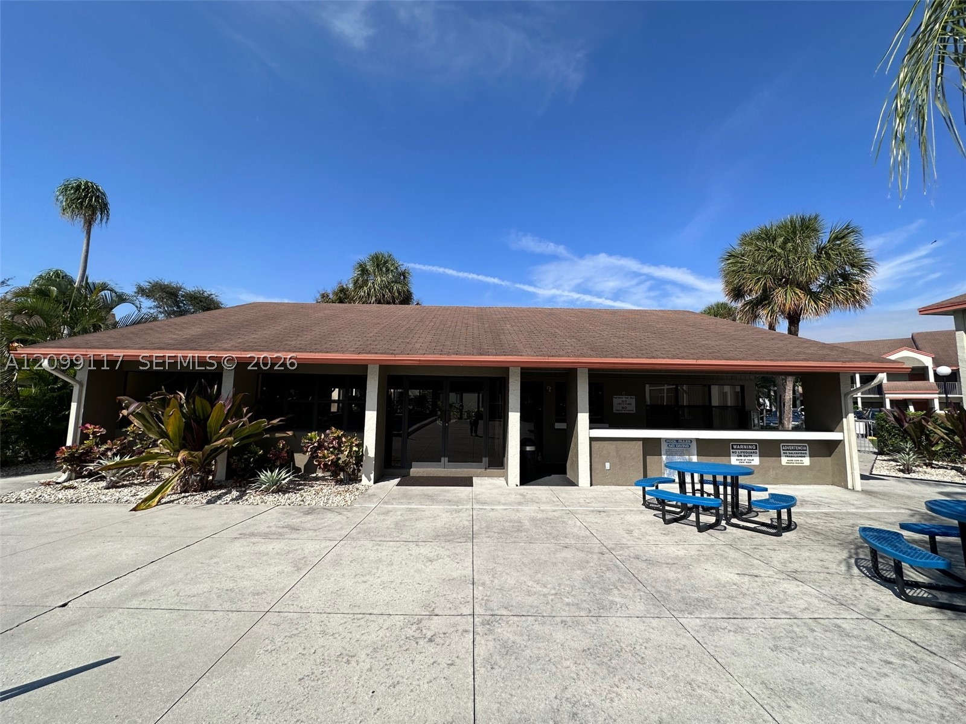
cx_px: 483
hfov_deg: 102.1
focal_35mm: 14
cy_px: 362
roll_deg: -0.9
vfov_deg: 85.7
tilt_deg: +5.0
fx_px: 391
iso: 50
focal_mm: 2.22
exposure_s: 1/2451
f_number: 2.2
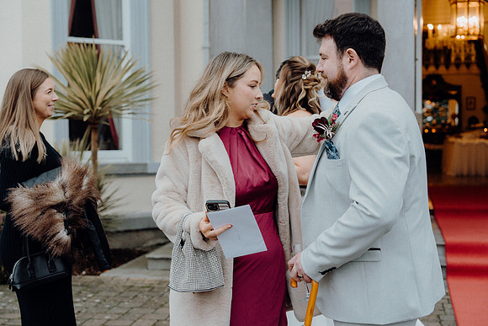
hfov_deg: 37.5
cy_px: 163
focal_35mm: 53
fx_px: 719
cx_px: 244
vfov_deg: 25.5
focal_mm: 53
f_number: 3.5
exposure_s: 1/200
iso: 800
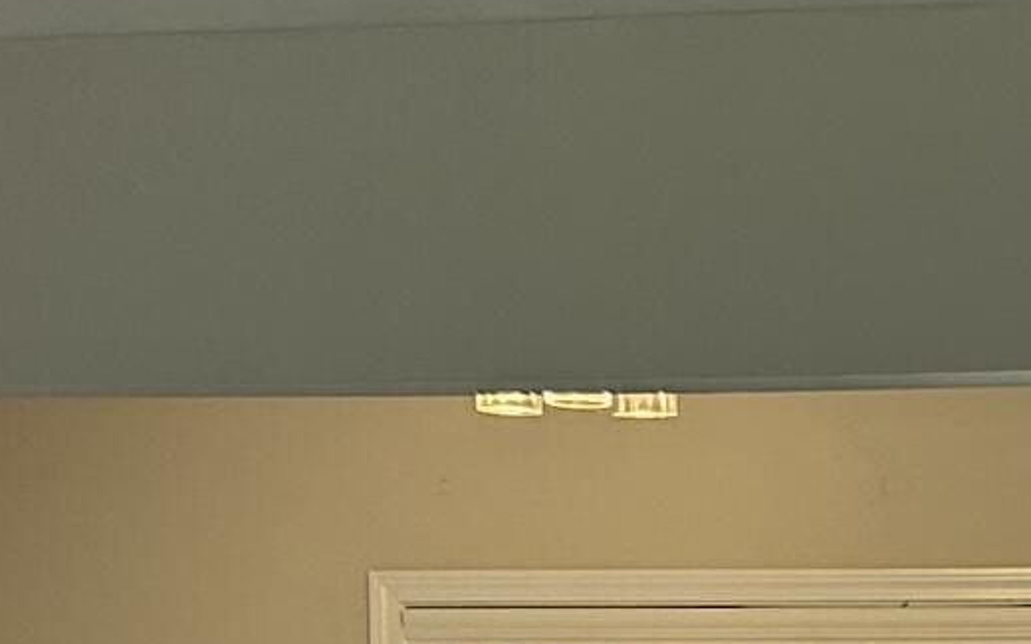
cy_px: 1409
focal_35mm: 159
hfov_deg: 12.8
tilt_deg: -7.1
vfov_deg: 7.8
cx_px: 1231
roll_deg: -0.7
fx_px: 4468
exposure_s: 1/120
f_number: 1.5
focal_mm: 5.7
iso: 125
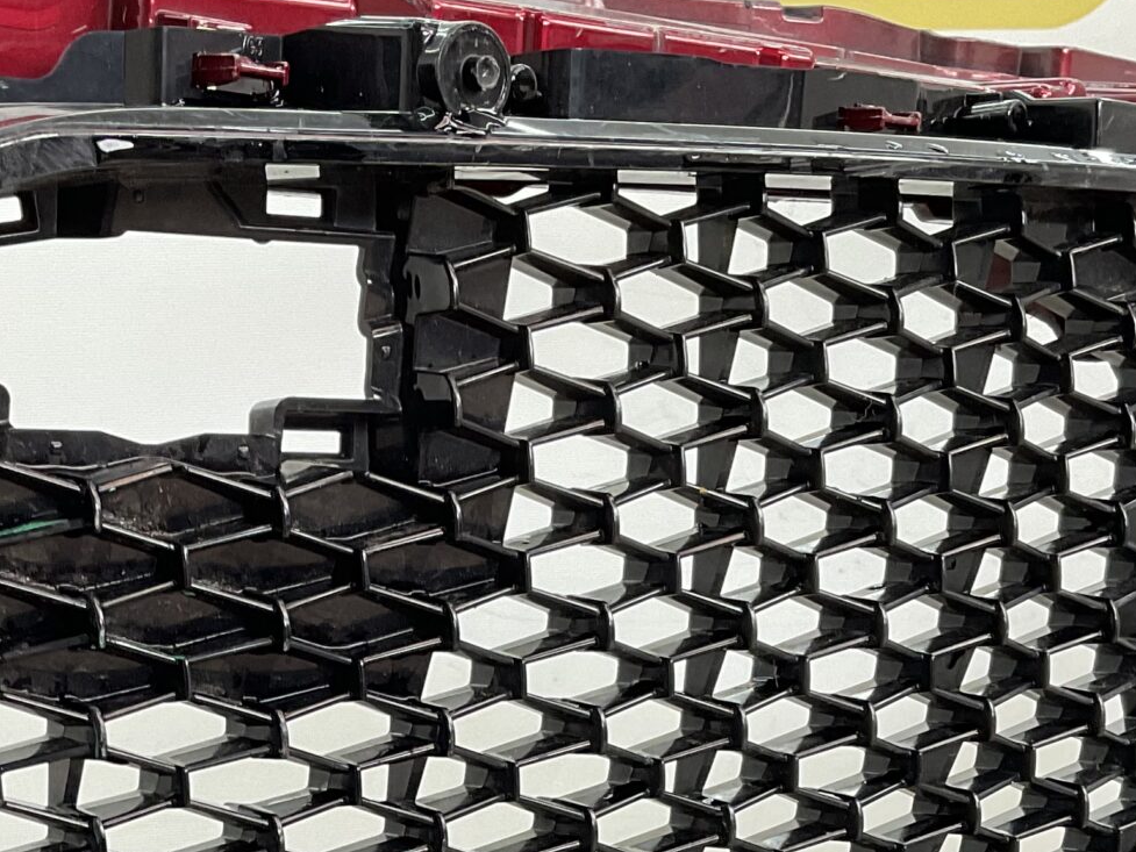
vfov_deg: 18.7
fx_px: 2494
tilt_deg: -5.4
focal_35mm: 76
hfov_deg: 25.4
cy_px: 916
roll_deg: +2.6
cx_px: 315
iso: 50
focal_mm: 3
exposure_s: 1/120
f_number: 1.8
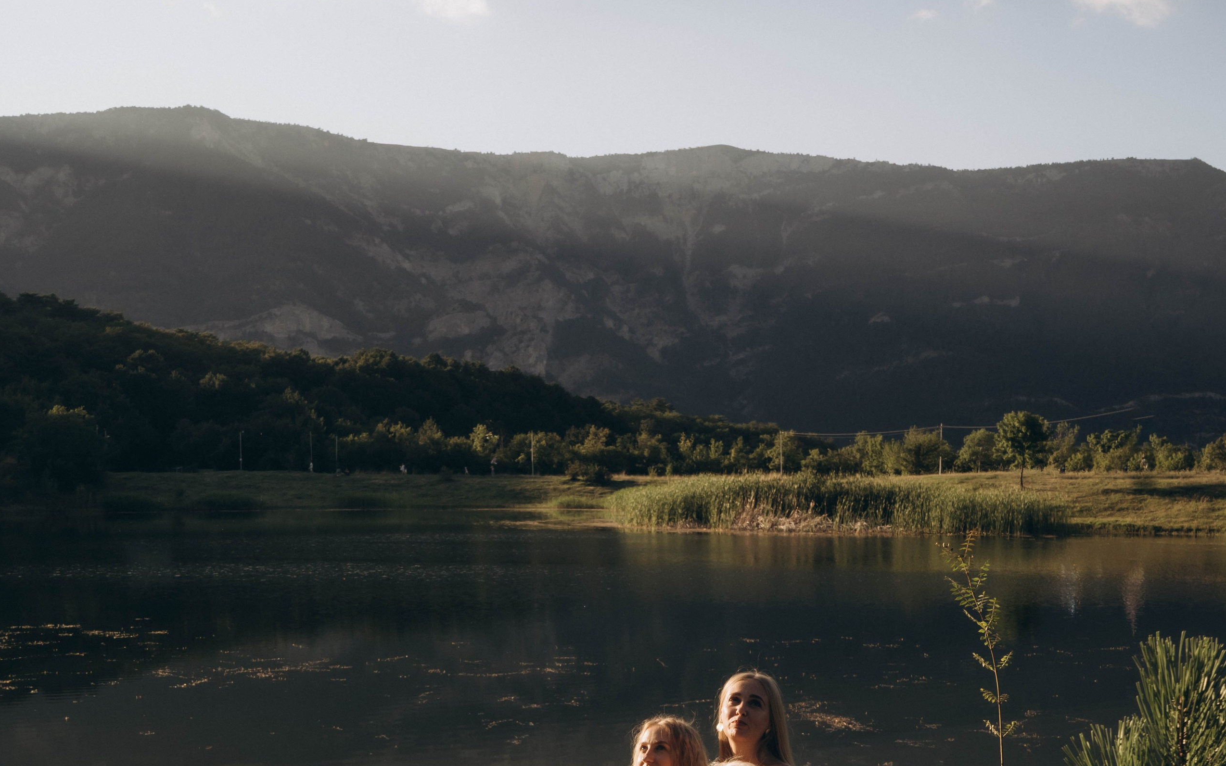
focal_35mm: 43
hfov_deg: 46.2
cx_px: 613
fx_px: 1437
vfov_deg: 28.4
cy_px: 727
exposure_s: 1/320
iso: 320
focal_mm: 28
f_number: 10
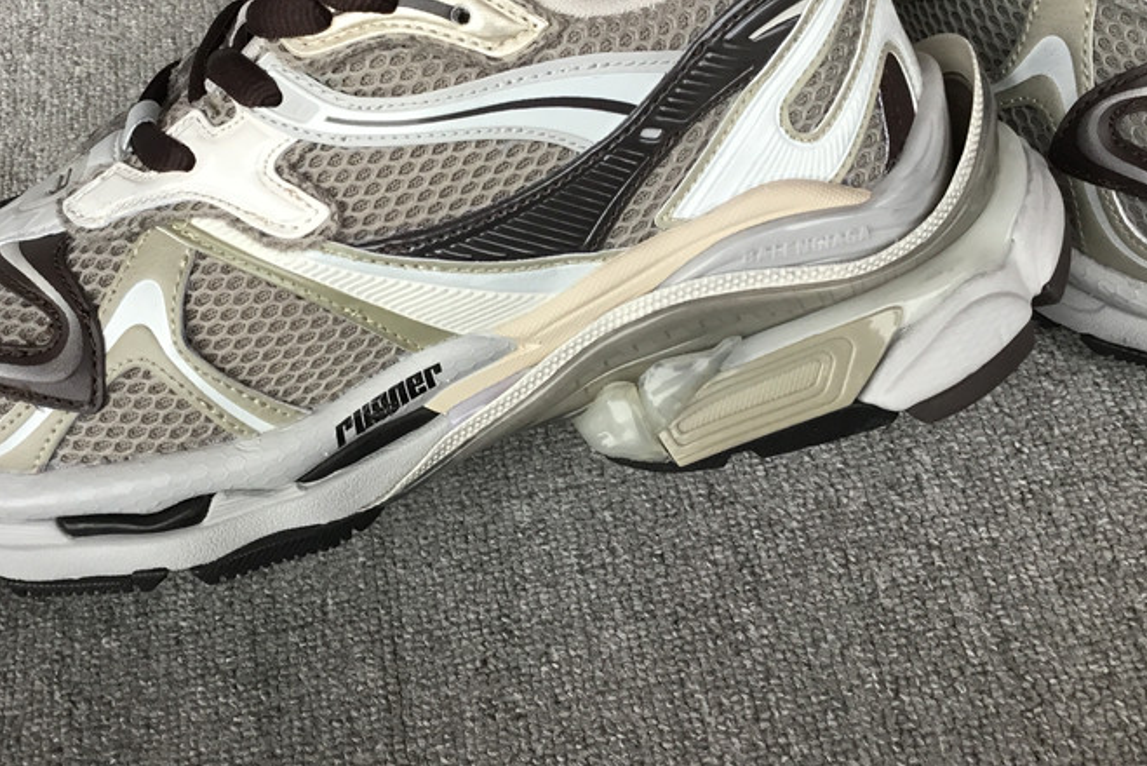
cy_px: 225
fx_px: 1402
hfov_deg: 44.0
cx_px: 406
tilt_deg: -55.8
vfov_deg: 30.2
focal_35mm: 44
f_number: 2.4
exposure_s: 1/33
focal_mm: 3.3
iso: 25
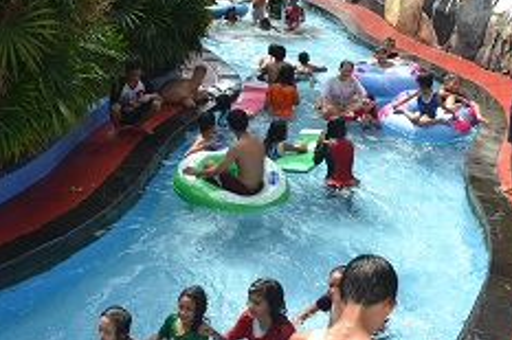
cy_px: 201
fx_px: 824
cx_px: 160
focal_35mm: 58
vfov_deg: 23.3
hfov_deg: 34.1
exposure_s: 1/200
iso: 100
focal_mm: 18
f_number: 5
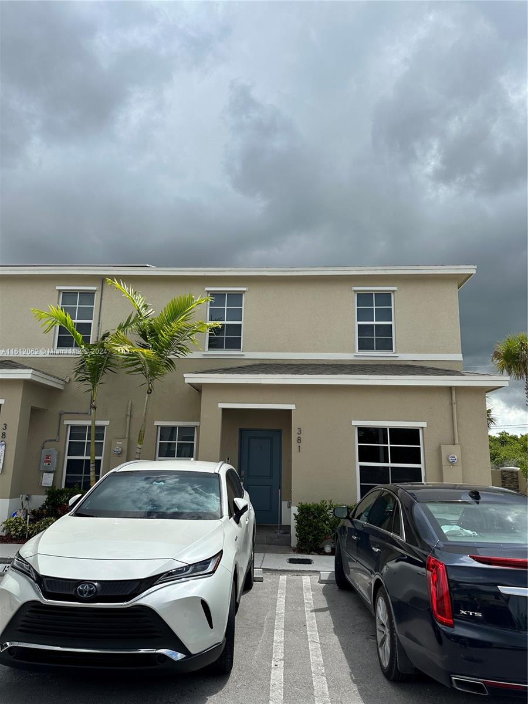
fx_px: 488
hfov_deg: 56.8
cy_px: 352
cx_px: 264
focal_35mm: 24
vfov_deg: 71.6
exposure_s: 1/6623
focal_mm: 6.86
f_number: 1.78
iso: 80
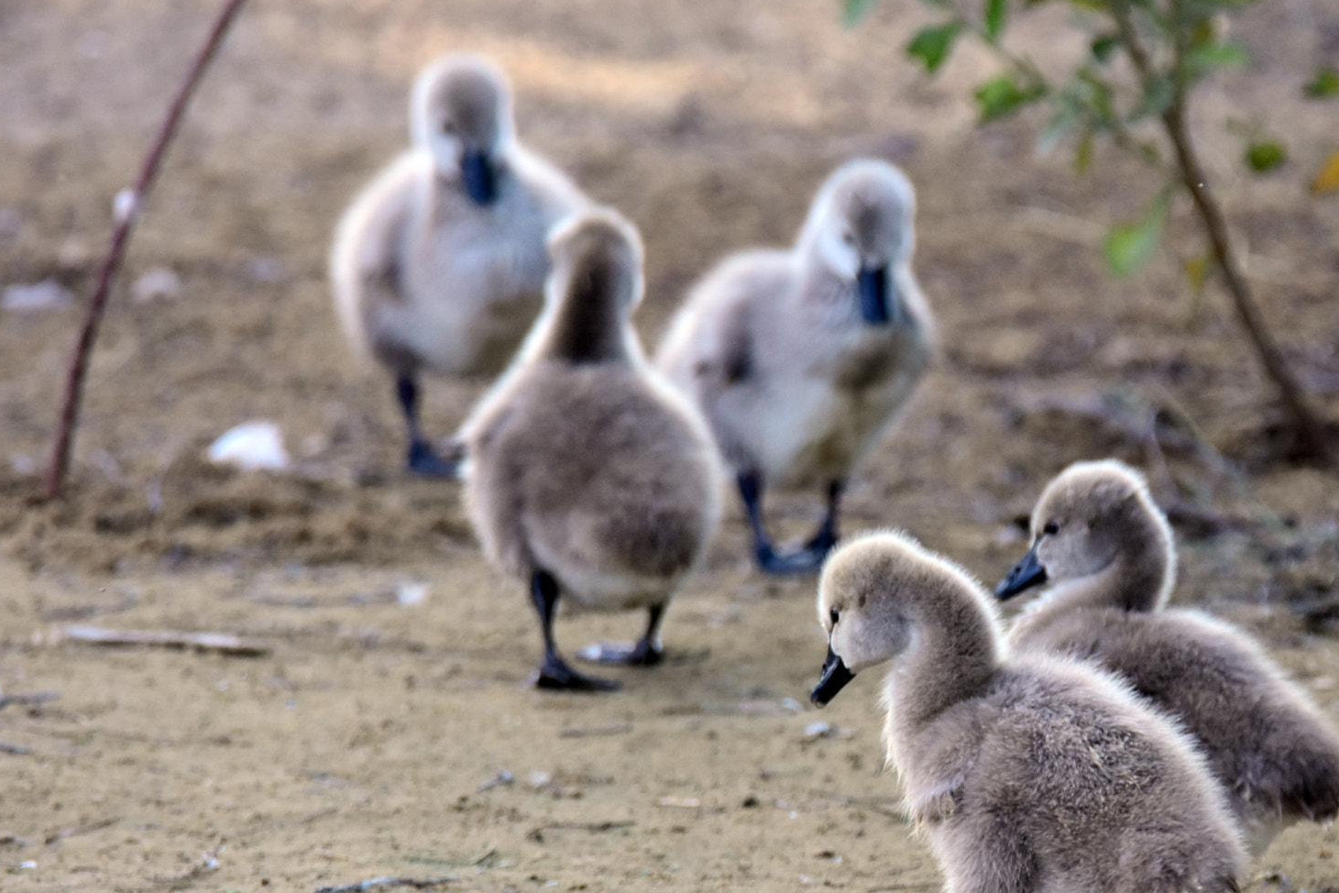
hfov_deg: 2.0
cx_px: 857
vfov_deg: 1.3
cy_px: 573
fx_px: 39088
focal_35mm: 1051
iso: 800
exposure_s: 1/800
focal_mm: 500
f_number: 6.3
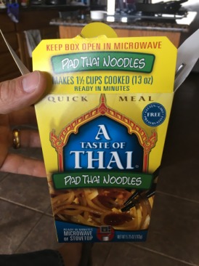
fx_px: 223
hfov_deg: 48.2
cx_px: 100
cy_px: 133
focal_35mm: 29
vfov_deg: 61.7
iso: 50
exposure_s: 1/30
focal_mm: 4.15
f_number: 2.2
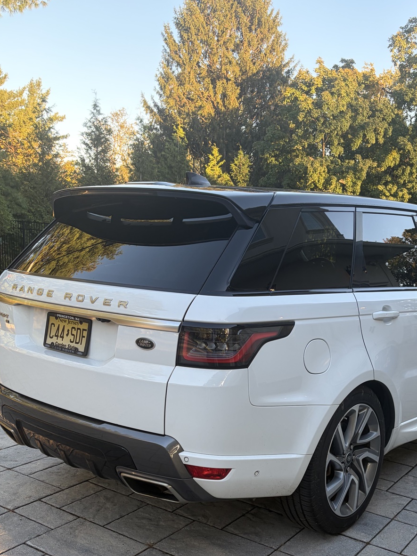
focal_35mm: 37
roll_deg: -2.6
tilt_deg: -13.2
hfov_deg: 38.3
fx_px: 595
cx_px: 269
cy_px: 376
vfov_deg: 49.2
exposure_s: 1/178
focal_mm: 5.96
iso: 50
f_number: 1.6
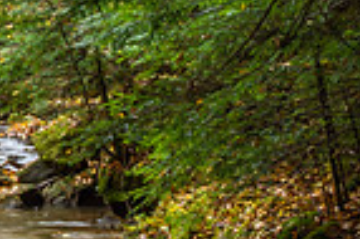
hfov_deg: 12.0
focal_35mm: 161
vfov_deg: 8.5
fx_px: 1608
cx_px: -219
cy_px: 21
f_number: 29
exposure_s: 2
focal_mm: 26
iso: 100
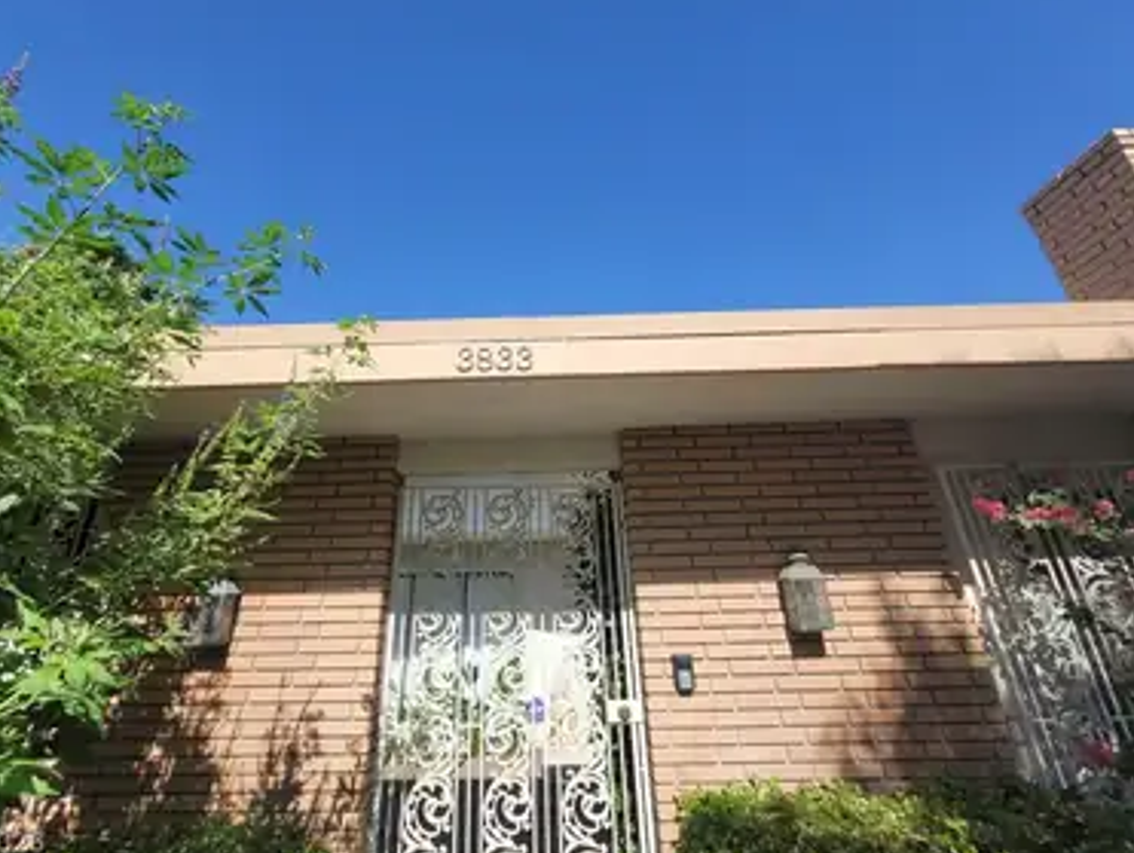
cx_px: 526
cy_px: 404
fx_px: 459
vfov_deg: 85.7
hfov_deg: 101.8
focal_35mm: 14
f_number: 2.2
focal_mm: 2.2
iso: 64
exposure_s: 1/1484
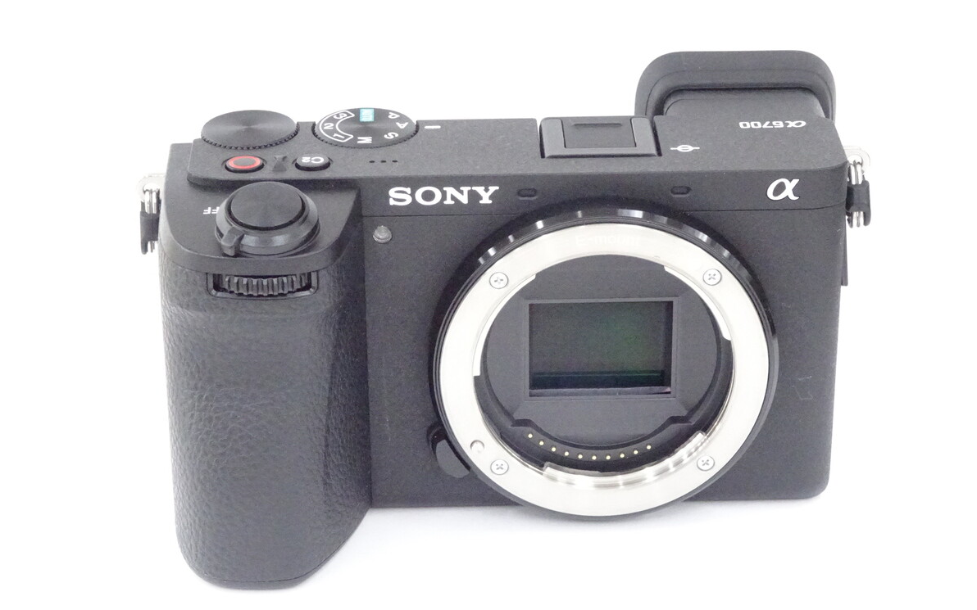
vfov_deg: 13.6
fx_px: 2556
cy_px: 344
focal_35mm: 96
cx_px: 490
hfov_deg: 21.6
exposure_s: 1/100
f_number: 5
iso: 2000
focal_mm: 15.45
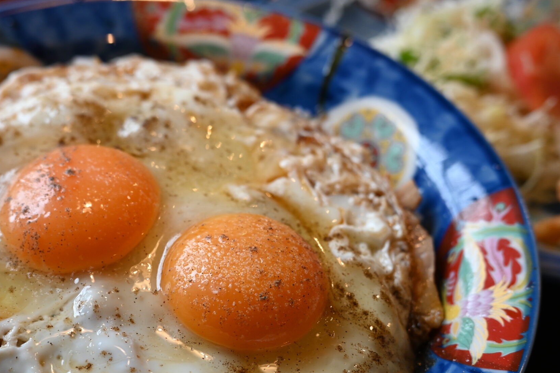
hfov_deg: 32.3
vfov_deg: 21.7
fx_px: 964
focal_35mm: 62
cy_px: 283
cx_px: 221
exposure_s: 1/80
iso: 640
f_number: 4.5
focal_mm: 40
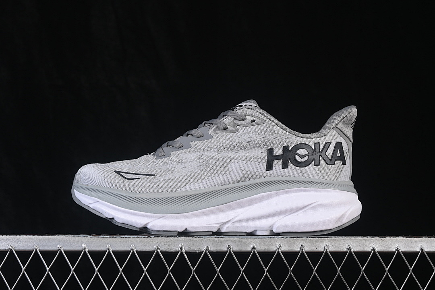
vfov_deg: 18.2
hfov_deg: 27.0
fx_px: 906
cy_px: 145
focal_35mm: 75
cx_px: 218
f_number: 8
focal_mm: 50
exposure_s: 1/80
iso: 160
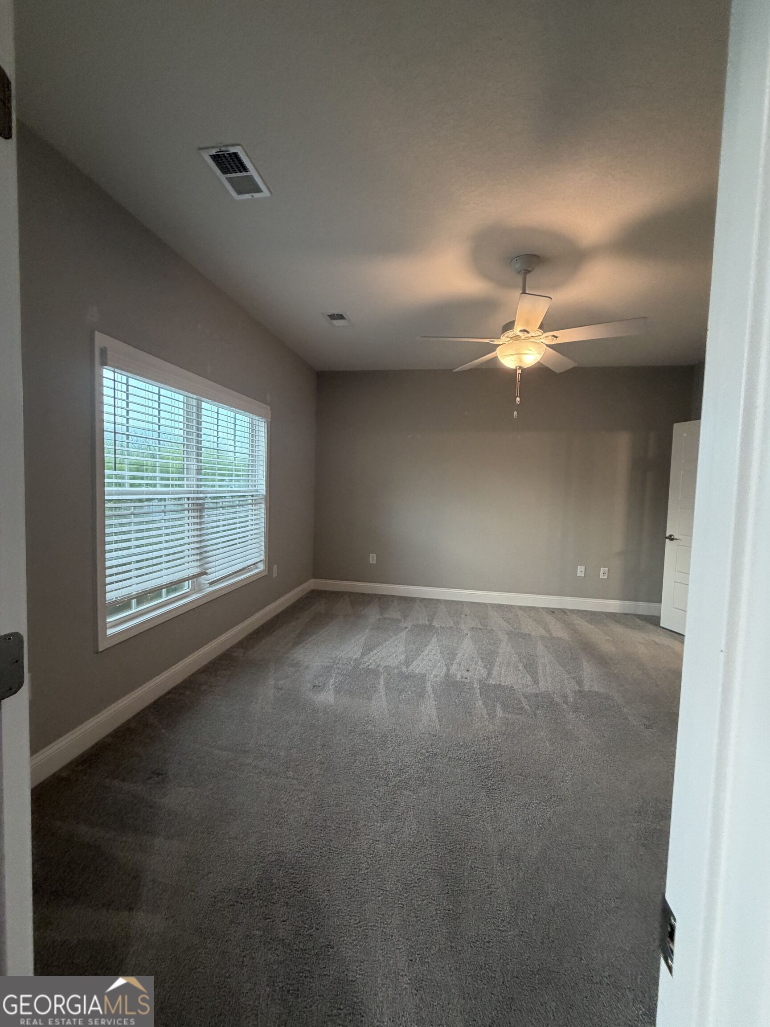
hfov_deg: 85.7
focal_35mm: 14
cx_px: 385
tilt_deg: -1.4
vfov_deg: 102.1
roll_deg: -1.0
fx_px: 415
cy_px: 514
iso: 200
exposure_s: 1/60
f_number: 2.2
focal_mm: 2.22
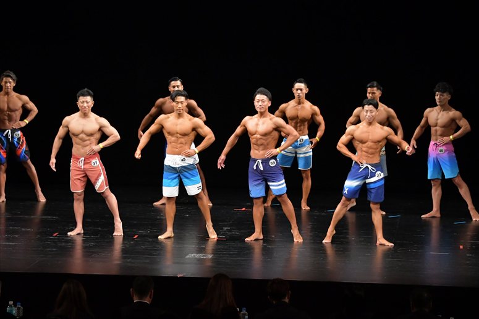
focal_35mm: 150
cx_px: 240
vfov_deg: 9.1
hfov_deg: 13.7
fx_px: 1995
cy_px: 160
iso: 3200
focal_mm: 100
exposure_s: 1/400
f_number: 5.6
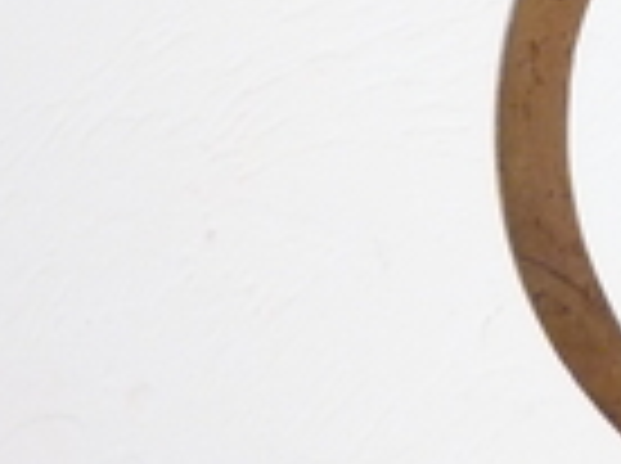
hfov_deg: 3.5
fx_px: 9993
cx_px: 1228
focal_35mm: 558
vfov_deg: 2.7
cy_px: -252
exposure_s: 1/13
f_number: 4.4
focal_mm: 21
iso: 400
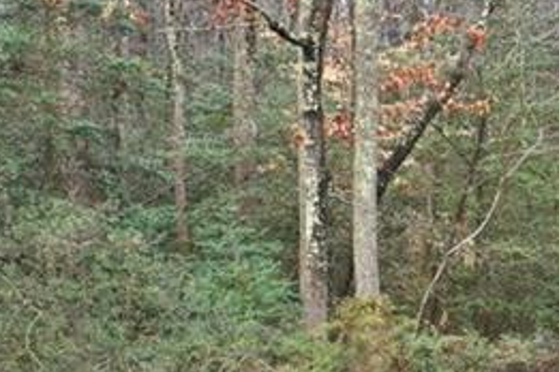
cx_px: 1084
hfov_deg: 15.3
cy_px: 524
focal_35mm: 110
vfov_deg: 12.0
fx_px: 1708
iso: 100
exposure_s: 1/60
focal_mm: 10.3
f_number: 3.5
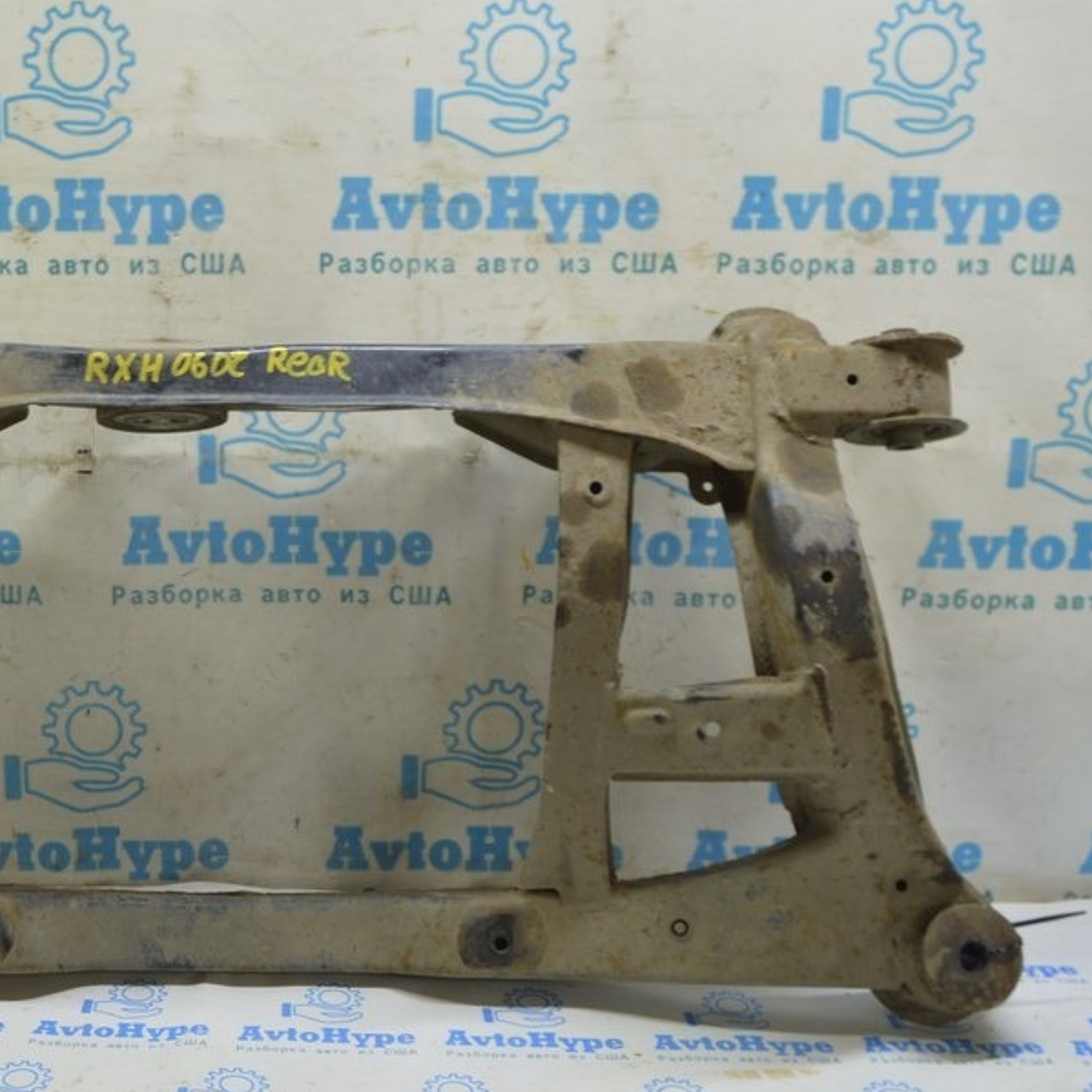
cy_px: 551
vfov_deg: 37.0
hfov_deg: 35.7
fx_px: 1632
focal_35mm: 46
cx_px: 201
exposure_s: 1/20
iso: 400
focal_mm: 21
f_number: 5.6
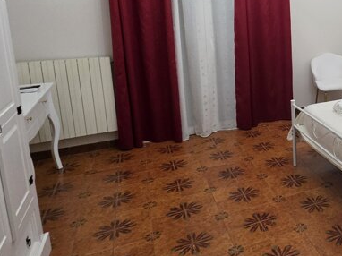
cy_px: 69
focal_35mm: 33
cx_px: 358
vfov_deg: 41.8
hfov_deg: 44.9
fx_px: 326
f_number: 1.9
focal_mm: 2.2
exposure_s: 1/100
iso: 250
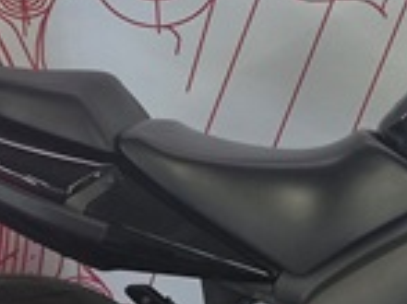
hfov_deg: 15.2
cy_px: 61
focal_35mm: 125
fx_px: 1468
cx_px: 498
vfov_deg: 11.8
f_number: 1.8
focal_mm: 5.4
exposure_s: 1/100
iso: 320
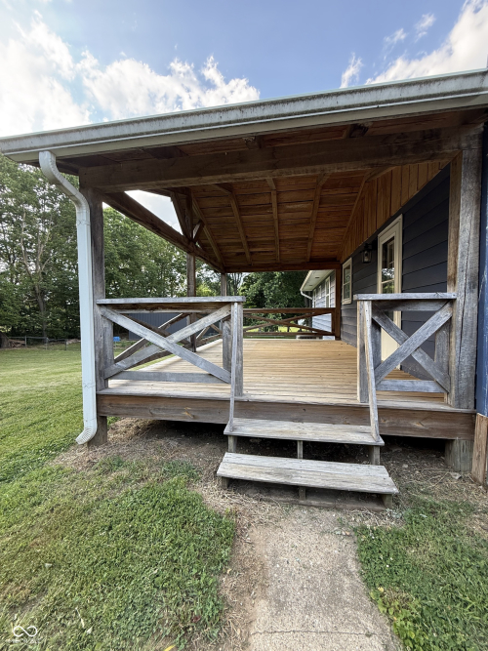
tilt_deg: -2.4
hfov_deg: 85.7
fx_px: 263
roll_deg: -0.4
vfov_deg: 102.1
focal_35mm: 14
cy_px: 326
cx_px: 244
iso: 50
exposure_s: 1/129
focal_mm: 2.22
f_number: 2.2
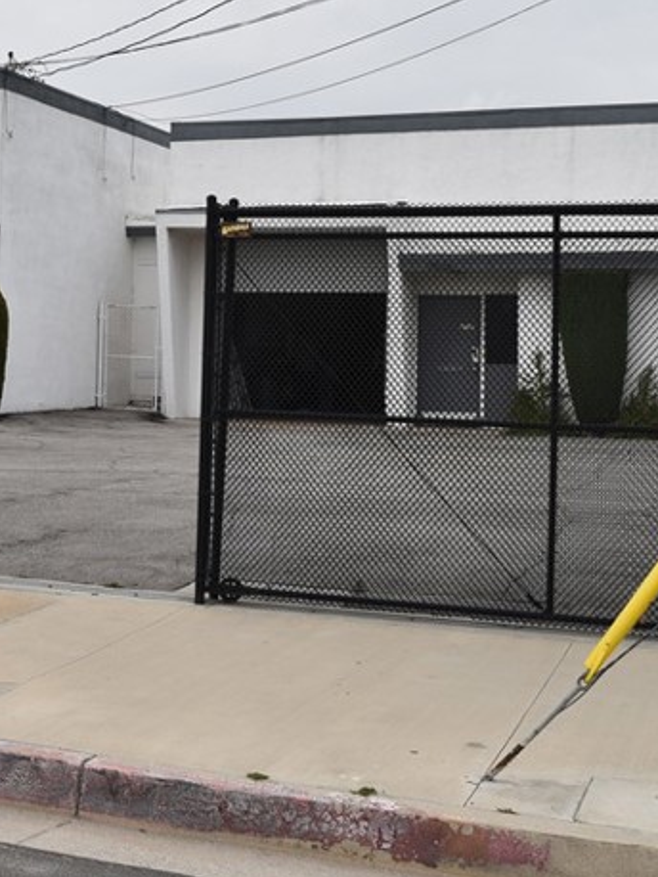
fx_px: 1469
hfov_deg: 24.5
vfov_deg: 32.9
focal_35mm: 58
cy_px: 286
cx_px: 61
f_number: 9
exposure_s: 1/200
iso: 100
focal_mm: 18
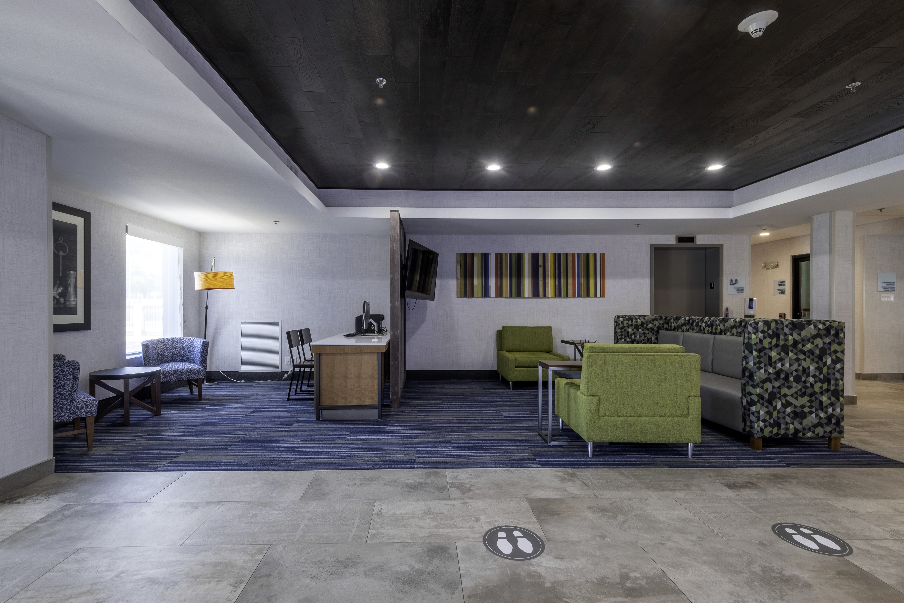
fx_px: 377
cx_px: 452
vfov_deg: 77.3
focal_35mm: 15
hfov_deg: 100.4
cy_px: 302
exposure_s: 1/25
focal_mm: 10.3
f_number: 11
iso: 200
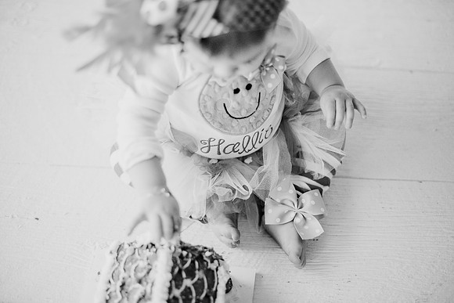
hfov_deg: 39.6
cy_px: 152
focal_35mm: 50
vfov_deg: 27.0
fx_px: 631
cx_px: 227
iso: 640
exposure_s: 1/640
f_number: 1.8
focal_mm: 50
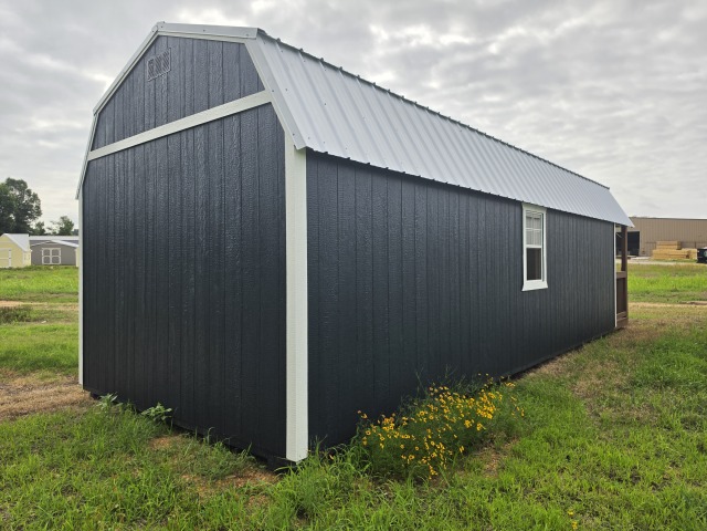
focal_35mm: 23
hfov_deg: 73.9
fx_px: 470
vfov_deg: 58.9
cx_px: 354
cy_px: 266
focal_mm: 6.5
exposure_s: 1/7939
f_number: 1.4
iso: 64
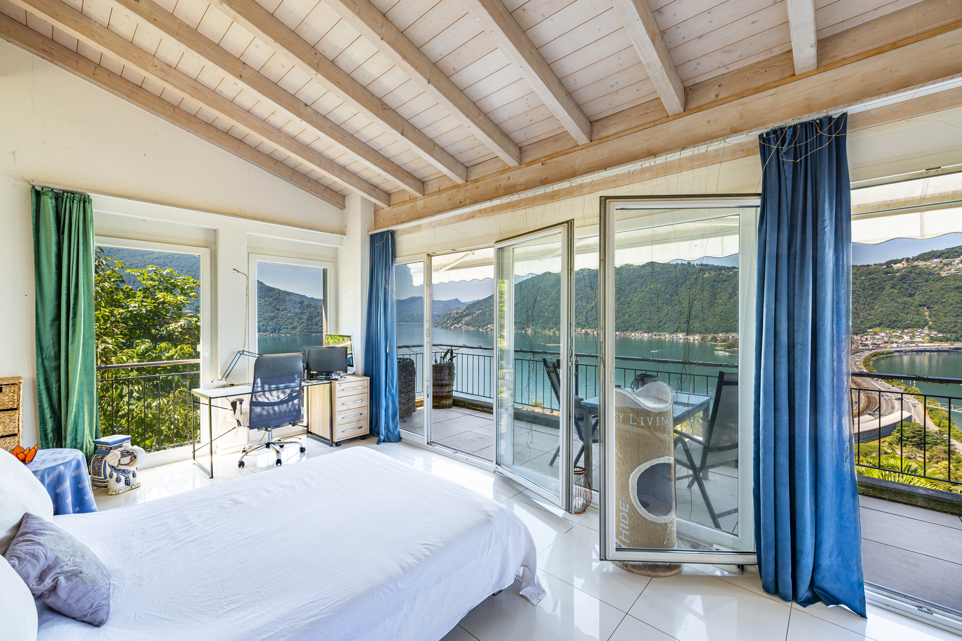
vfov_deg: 81.2
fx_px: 374
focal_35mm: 14
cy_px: 320
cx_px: 481
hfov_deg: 104.3
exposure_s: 1/6
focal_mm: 14
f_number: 9
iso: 100
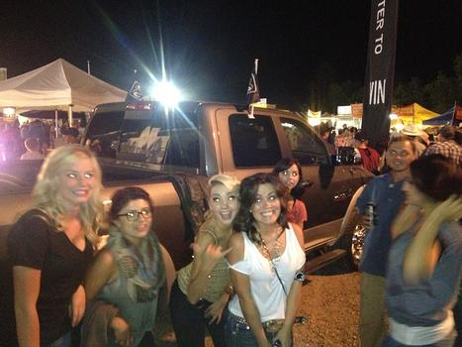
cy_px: 174
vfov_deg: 40.7
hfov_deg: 52.6
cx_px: 231
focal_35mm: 35
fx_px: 467
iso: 800
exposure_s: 1/16
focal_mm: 4.28
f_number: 2.4
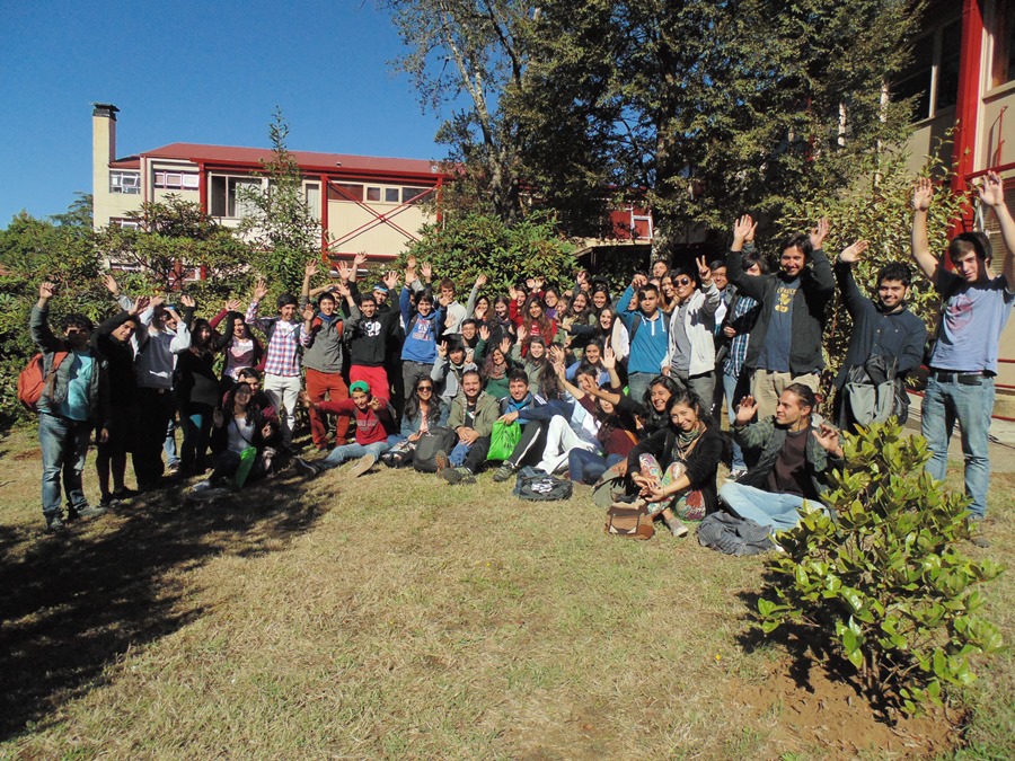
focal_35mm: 22
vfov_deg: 61.1
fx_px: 645
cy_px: 380
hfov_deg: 76.4
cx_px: 508
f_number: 9.7
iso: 200
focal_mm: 4
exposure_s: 1/400
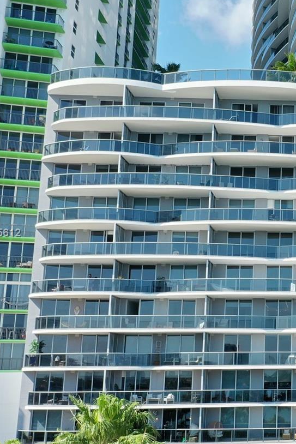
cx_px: 371
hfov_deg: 22.4
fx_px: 678
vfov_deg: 36.2
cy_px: 233
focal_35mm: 55
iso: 100
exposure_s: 1/240
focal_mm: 10.26
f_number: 5
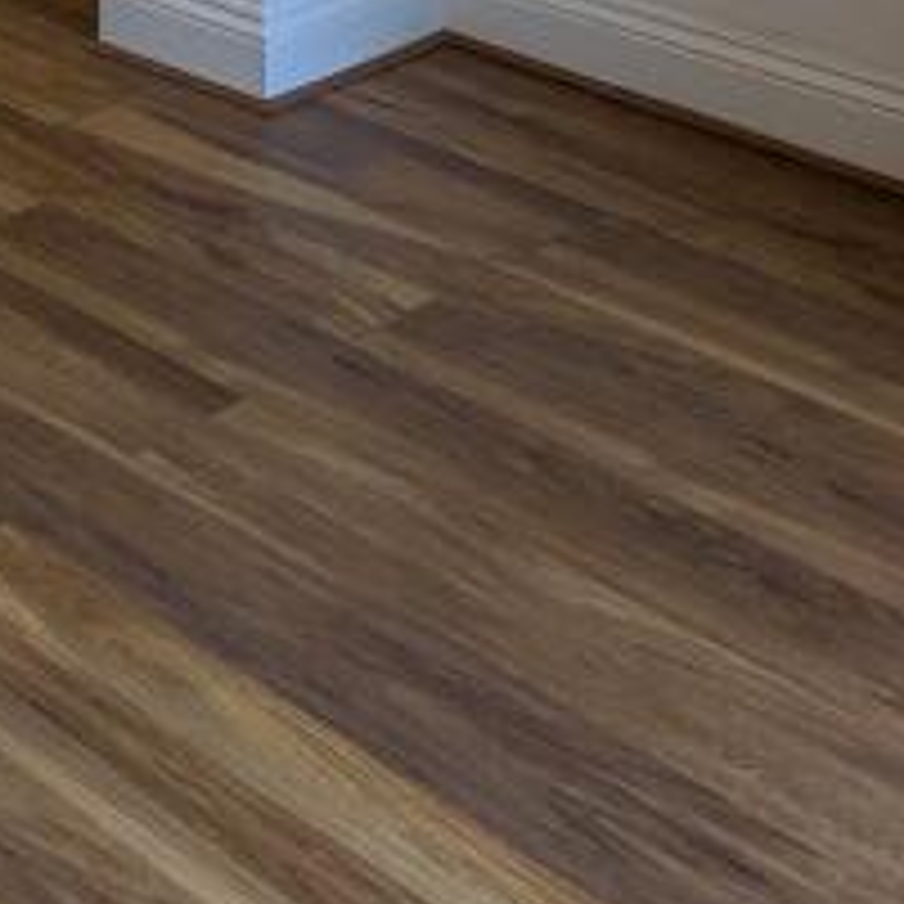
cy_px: -650
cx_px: -387
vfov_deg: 19.2
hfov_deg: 20.9
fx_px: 2127
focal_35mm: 72
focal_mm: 2.35
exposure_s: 1/74.2
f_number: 2.2
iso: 49
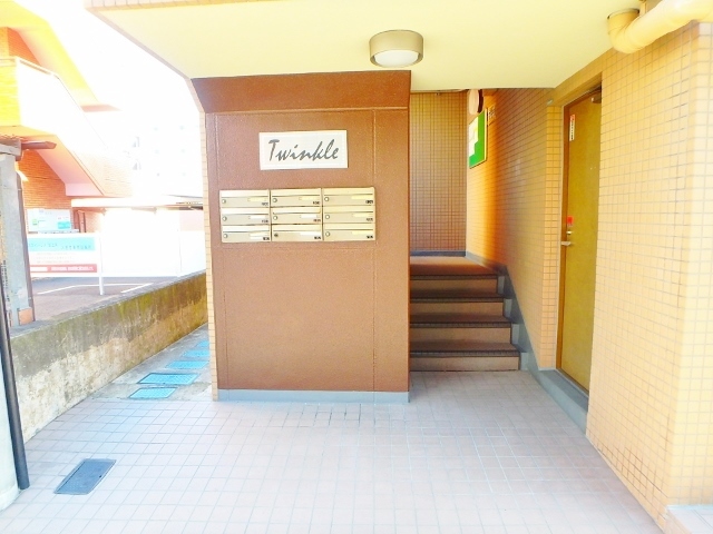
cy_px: 267
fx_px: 433
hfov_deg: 79.0
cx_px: 356
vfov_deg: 63.4
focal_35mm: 21
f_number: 3.5
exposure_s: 1/60
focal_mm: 3.7
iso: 200
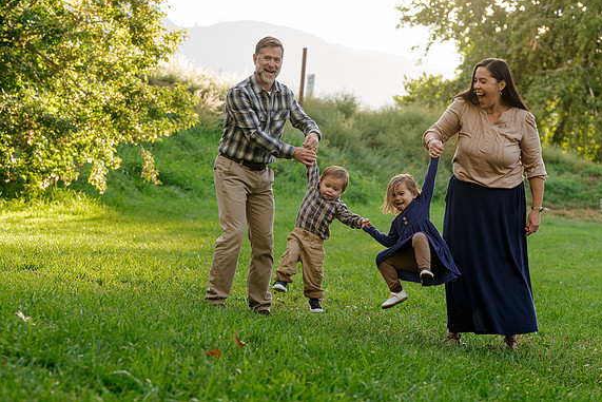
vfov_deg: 10.8
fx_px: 2124
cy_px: 199
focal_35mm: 127
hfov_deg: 16.1
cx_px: 305
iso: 640
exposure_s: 1/200
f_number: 7.1
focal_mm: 125
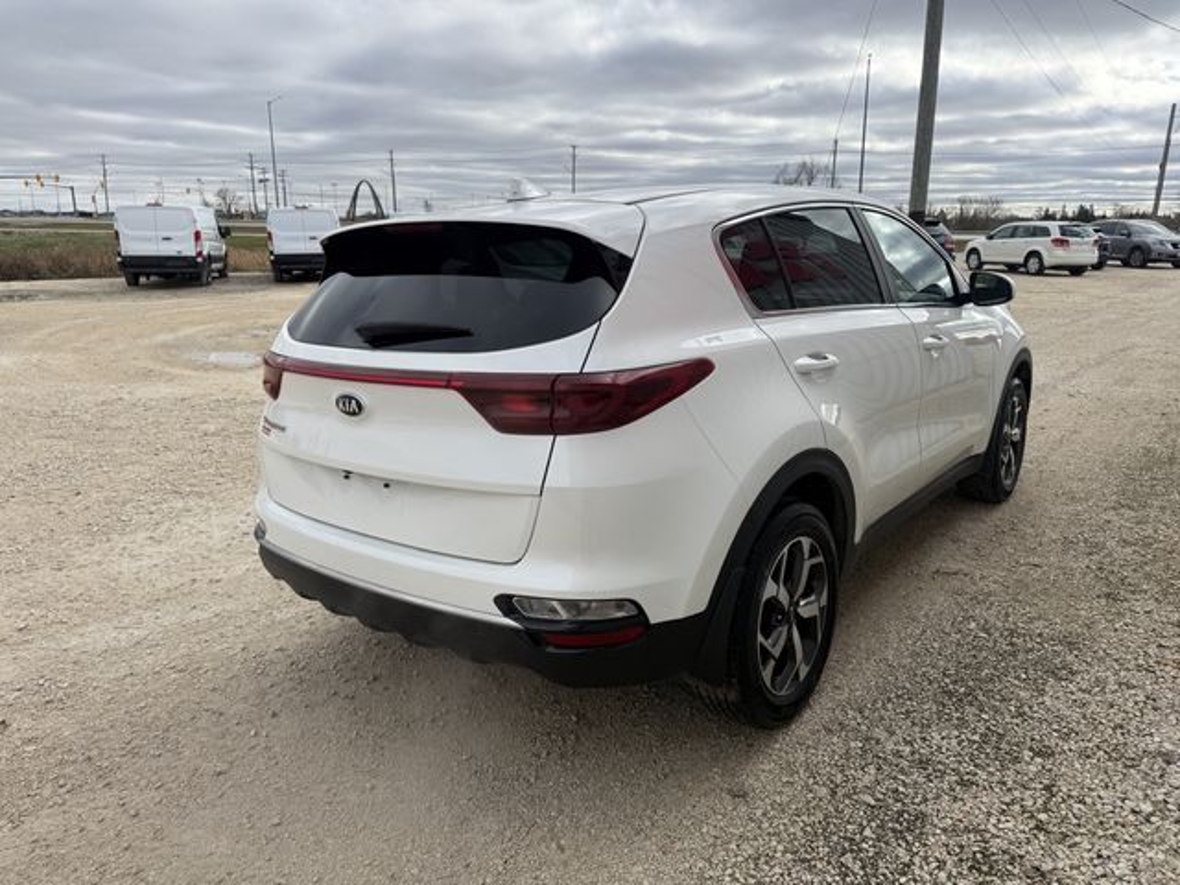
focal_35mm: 24
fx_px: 818
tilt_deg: -13.2
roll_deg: -1.1
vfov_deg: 56.8
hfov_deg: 71.6
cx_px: 590
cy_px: 442
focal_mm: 6.76
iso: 80
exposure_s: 1/3021
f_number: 1.78
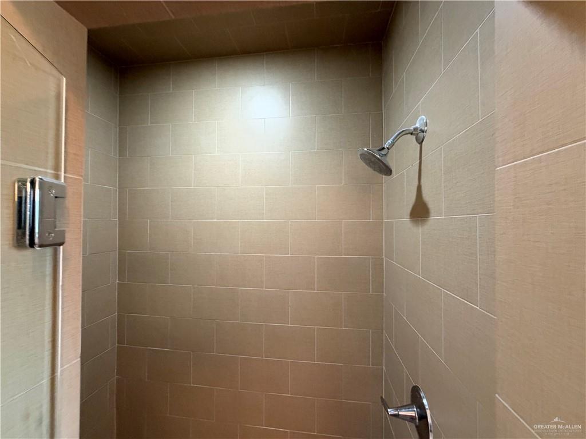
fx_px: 237
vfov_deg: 85.7
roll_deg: +0.2
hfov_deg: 102.1
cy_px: 220
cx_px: 293
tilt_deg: -0.3
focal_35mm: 14
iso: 500
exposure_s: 1/60
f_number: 2.2
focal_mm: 2.22
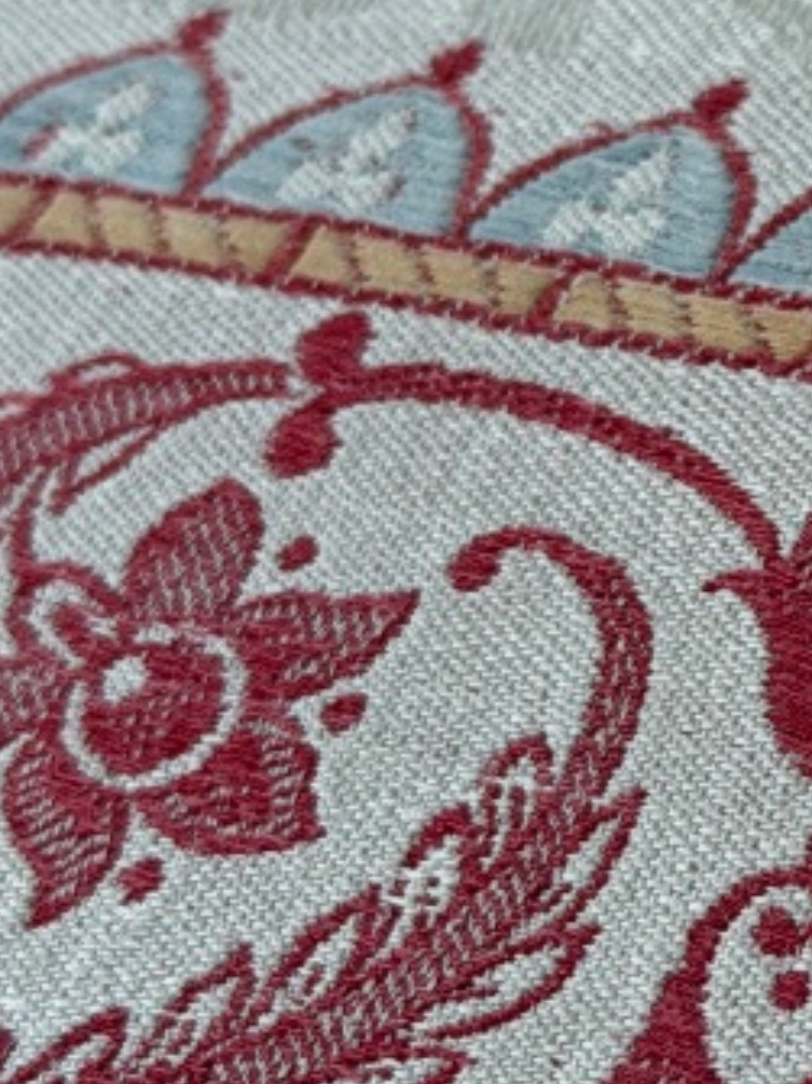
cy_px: 236
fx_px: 5383
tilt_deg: -41.4
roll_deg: +24.7
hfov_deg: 8.5
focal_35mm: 172
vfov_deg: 11.5
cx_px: 1187
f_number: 1.78
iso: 50
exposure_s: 1/121
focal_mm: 6.76
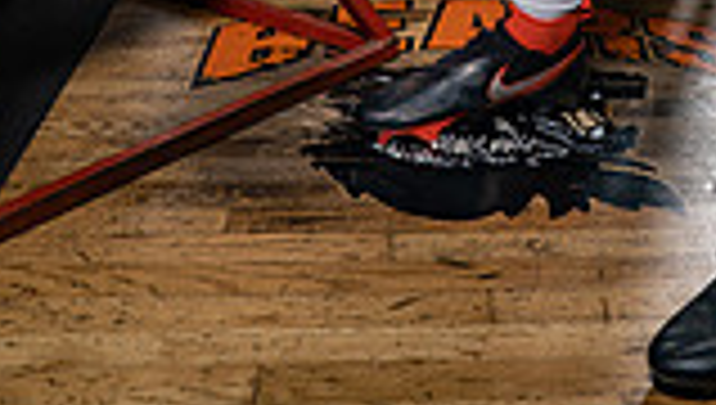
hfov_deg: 28.9
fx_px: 1350
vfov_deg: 12.9
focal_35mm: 71
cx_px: 603
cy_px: -576
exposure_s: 1/250
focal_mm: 24
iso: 200
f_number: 6.3
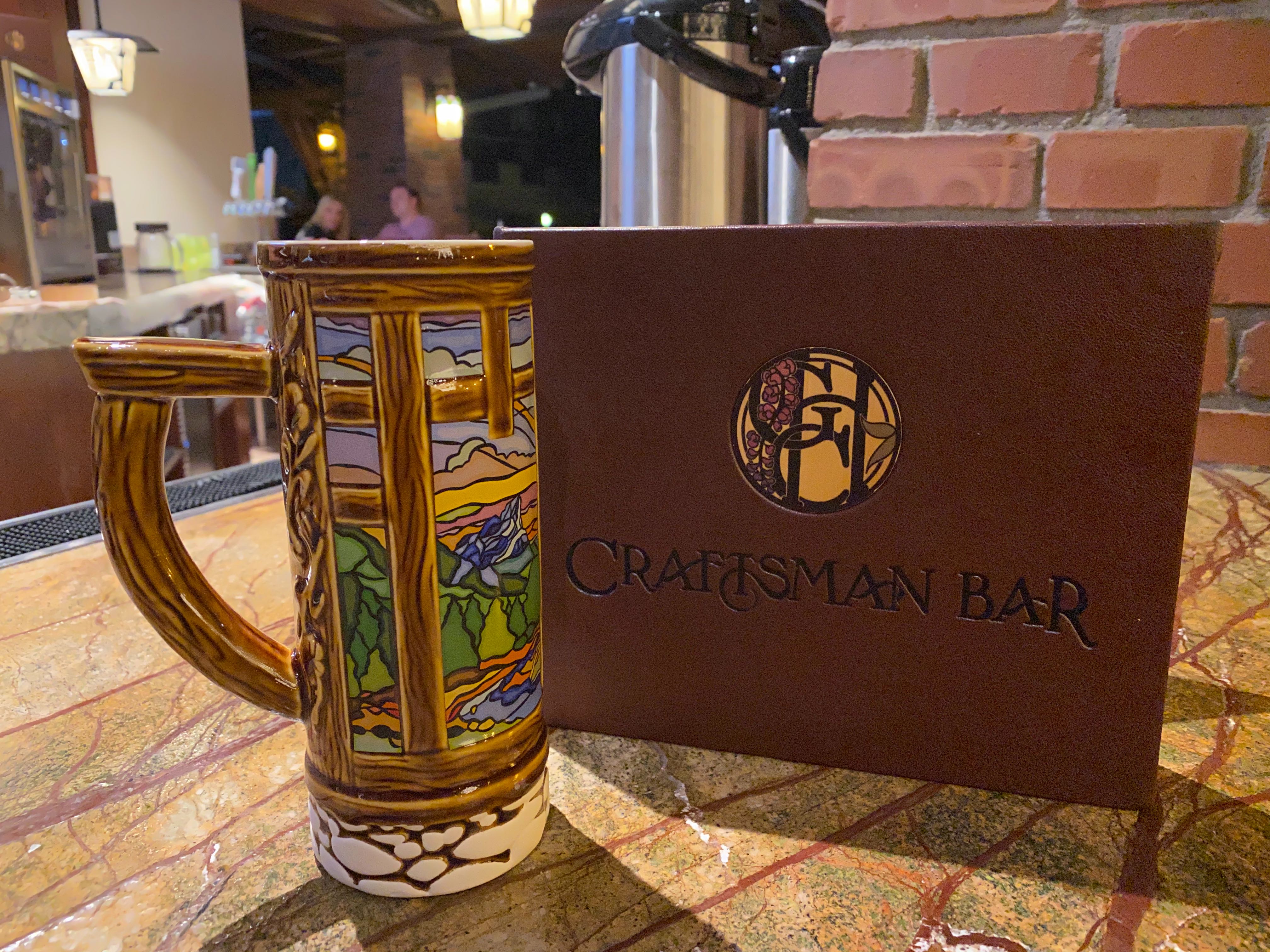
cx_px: 635
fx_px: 954
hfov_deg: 67.3
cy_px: 476
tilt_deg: -13.4
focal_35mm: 26
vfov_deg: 53.1
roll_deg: +0.6
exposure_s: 1/30
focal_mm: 4.25
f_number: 1.8
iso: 640
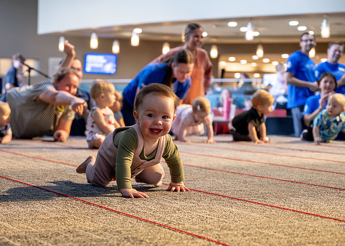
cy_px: 139
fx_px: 806
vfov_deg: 17.4
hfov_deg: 24.0
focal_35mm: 82
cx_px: 107
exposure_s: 1/320
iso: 3200
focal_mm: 61
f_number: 4
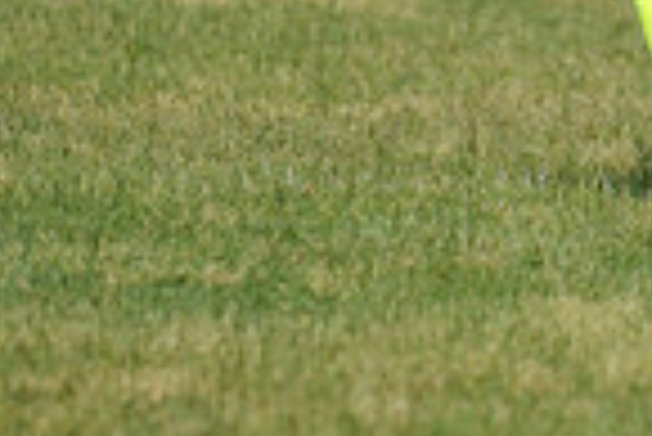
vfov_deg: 1.2
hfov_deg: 1.8
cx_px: 728
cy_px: -306
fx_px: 21011
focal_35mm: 1159
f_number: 4
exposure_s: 1/5000
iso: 640
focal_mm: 290
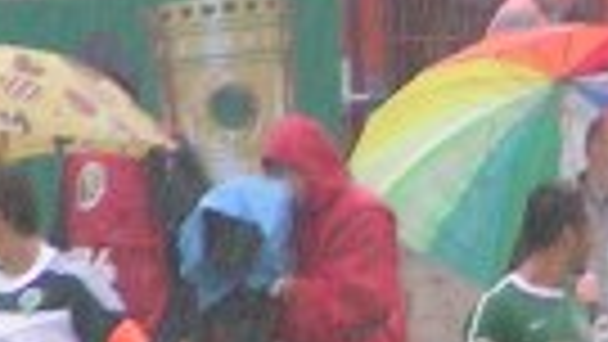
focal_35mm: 2445
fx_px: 39425
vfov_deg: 0.5
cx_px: 694
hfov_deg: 0.9
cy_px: 374
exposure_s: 1/125
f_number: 3.5
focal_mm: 58
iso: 200
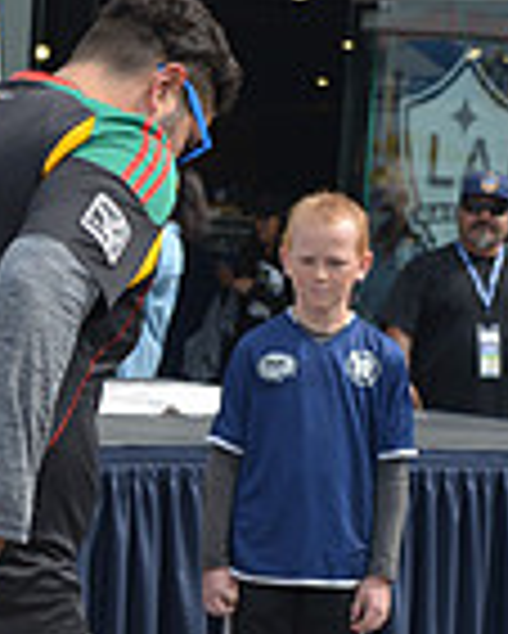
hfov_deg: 9.4
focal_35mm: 162
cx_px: -166
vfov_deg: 11.8
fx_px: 3041
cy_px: 537
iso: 200
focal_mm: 42
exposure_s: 1/1000
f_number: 5
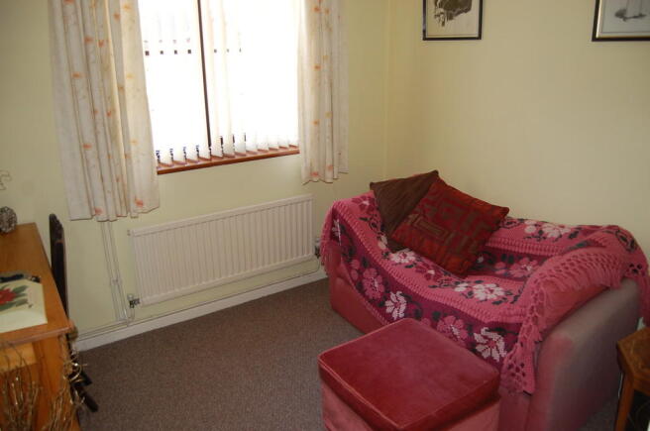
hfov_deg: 67.5
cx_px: 325
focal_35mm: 27
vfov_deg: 47.8
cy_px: 216
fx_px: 487
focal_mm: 18
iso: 400
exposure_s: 1/60
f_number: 3.5
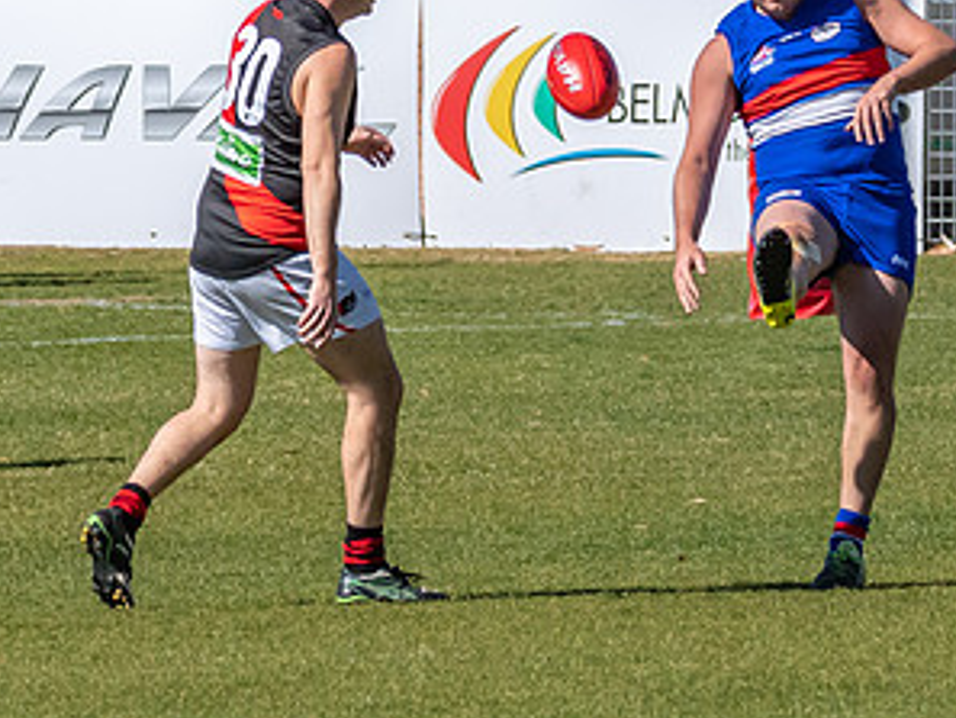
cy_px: 250
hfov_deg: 1.5
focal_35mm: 1297
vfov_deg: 1.1
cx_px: 1060
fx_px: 35834
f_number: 8
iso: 800
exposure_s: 1/5000
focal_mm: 250
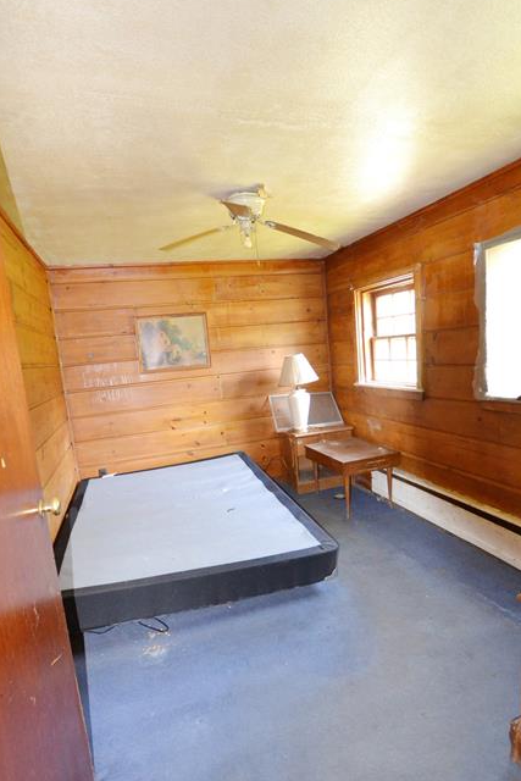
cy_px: 411
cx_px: 250
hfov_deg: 67.4
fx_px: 391
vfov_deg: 89.9
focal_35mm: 18
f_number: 3.5
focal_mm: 10
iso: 2200
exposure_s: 1/60
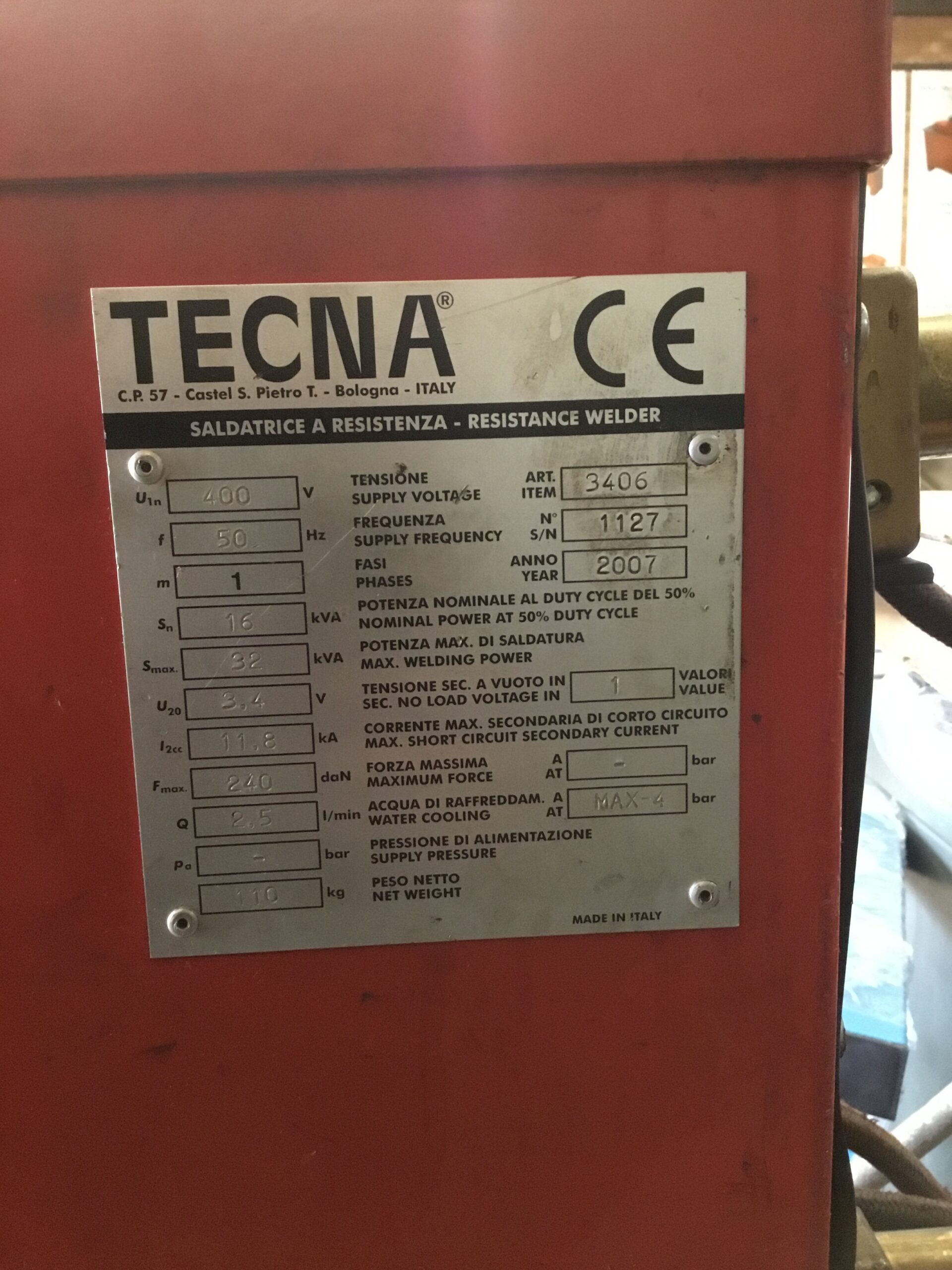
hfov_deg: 45.4
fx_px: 1137
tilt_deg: -10.6
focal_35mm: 31
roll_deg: +3.2
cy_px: 635
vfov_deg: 58.4
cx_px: 476
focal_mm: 3.3
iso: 400
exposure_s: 1/17
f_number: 2.4
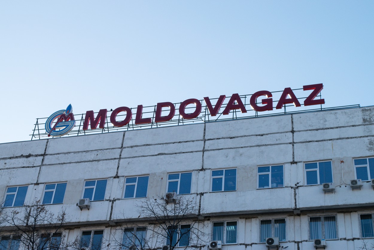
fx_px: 623
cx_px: 187
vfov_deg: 22.6
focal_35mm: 60
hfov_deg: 33.4
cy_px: 125
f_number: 11
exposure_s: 1/500
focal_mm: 40
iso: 320
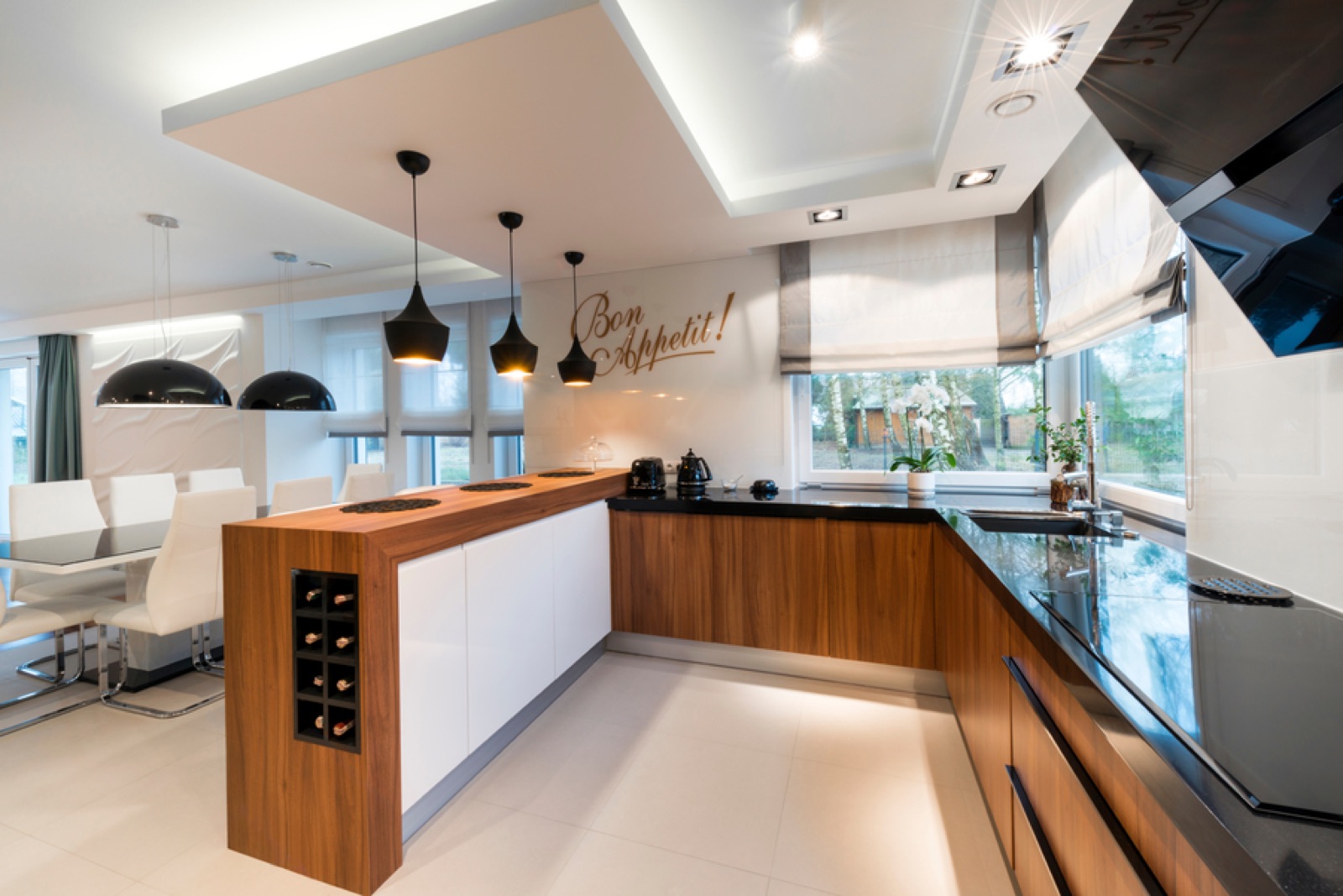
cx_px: 672
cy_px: 448
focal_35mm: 14
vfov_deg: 81.2
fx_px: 522
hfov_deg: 104.2
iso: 100
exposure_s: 3
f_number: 16
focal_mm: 14
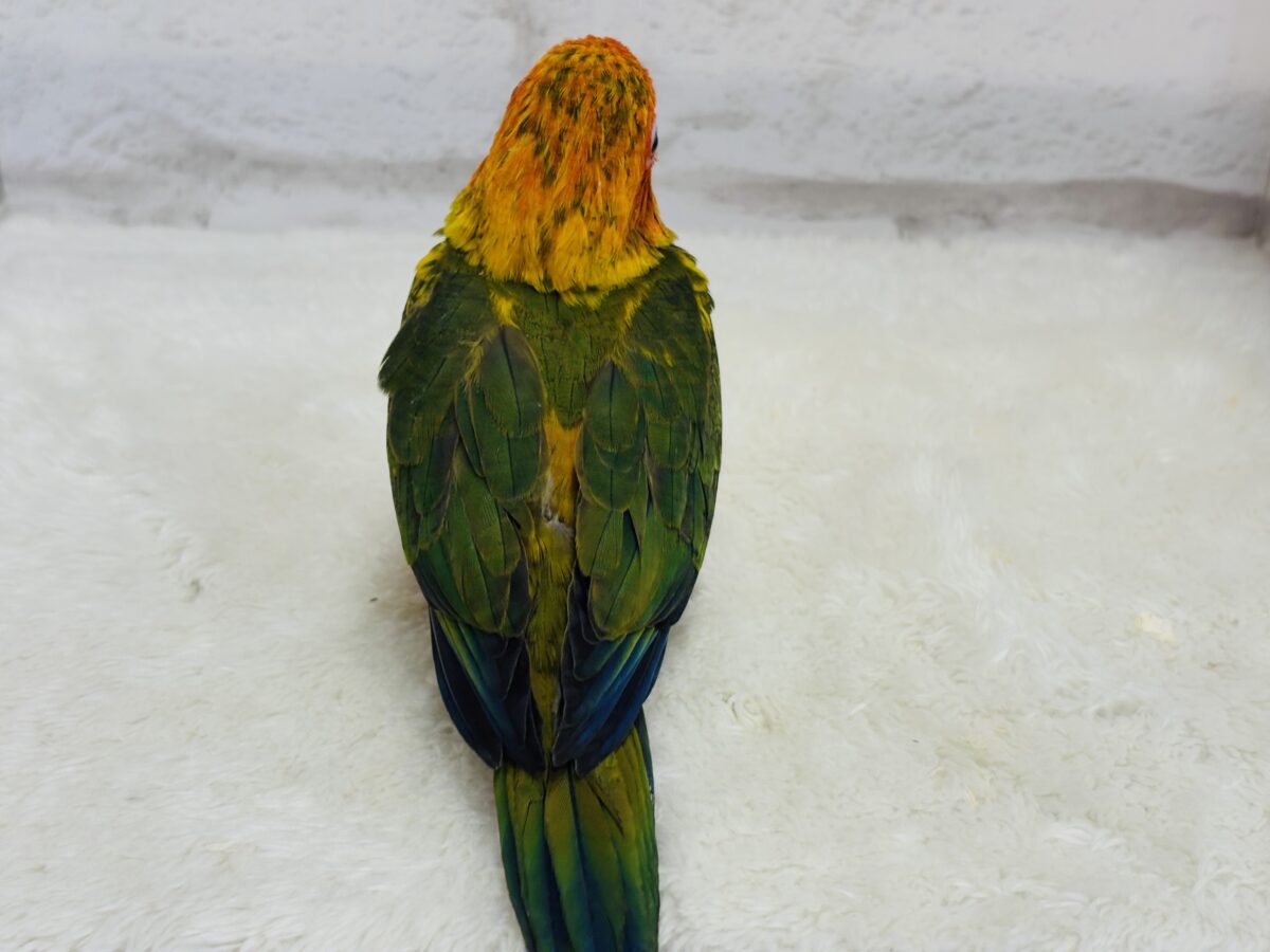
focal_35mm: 52
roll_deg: -0.8
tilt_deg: -25.9
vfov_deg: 28.0
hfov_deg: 36.8
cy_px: 476
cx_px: 635
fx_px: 1908
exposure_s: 1/100
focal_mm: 5.96
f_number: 1.6
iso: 64
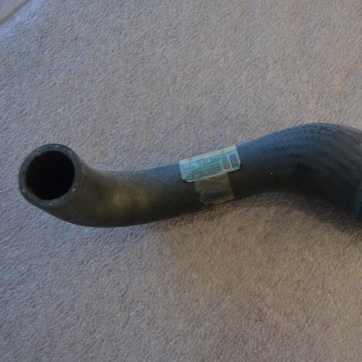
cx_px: 231
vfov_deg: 34.0
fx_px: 592
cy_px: 182
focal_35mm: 50
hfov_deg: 33.8
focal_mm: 26
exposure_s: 1/8
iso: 3200
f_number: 4.2
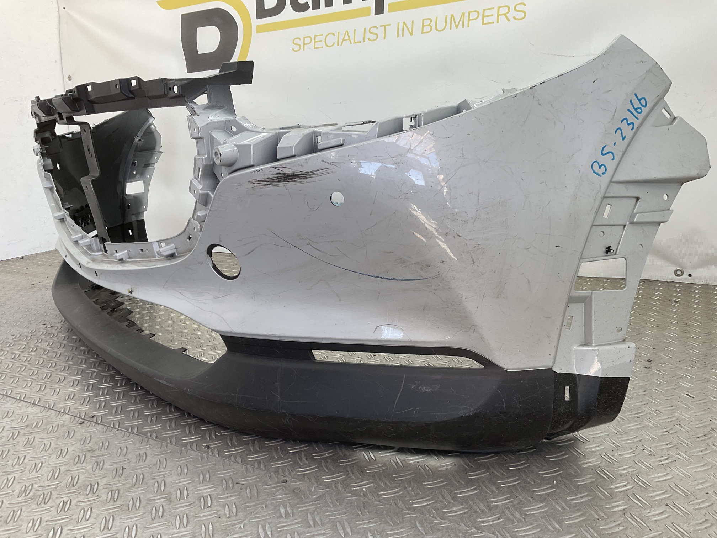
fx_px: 601
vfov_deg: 48.2
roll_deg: +2.9
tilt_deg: -13.9
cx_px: 358
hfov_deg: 61.7
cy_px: 269
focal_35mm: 29
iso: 16
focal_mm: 3
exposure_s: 1/100
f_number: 1.8
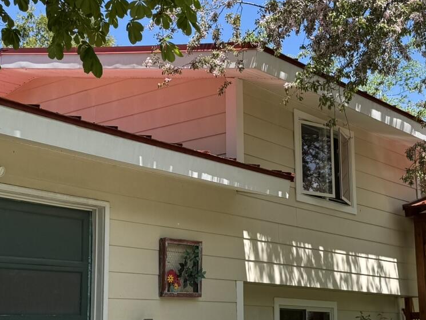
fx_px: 812
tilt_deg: +10.0
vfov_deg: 22.2
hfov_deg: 29.2
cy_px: 200
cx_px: 279
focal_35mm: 66
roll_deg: +1.6
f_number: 1.78
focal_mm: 6.76
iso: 80
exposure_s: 1/1637
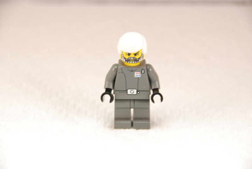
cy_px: 84
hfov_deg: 6.9
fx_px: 2103
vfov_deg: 4.6
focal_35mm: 300
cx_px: 126
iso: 800
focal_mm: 200
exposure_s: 1/15
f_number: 7.1
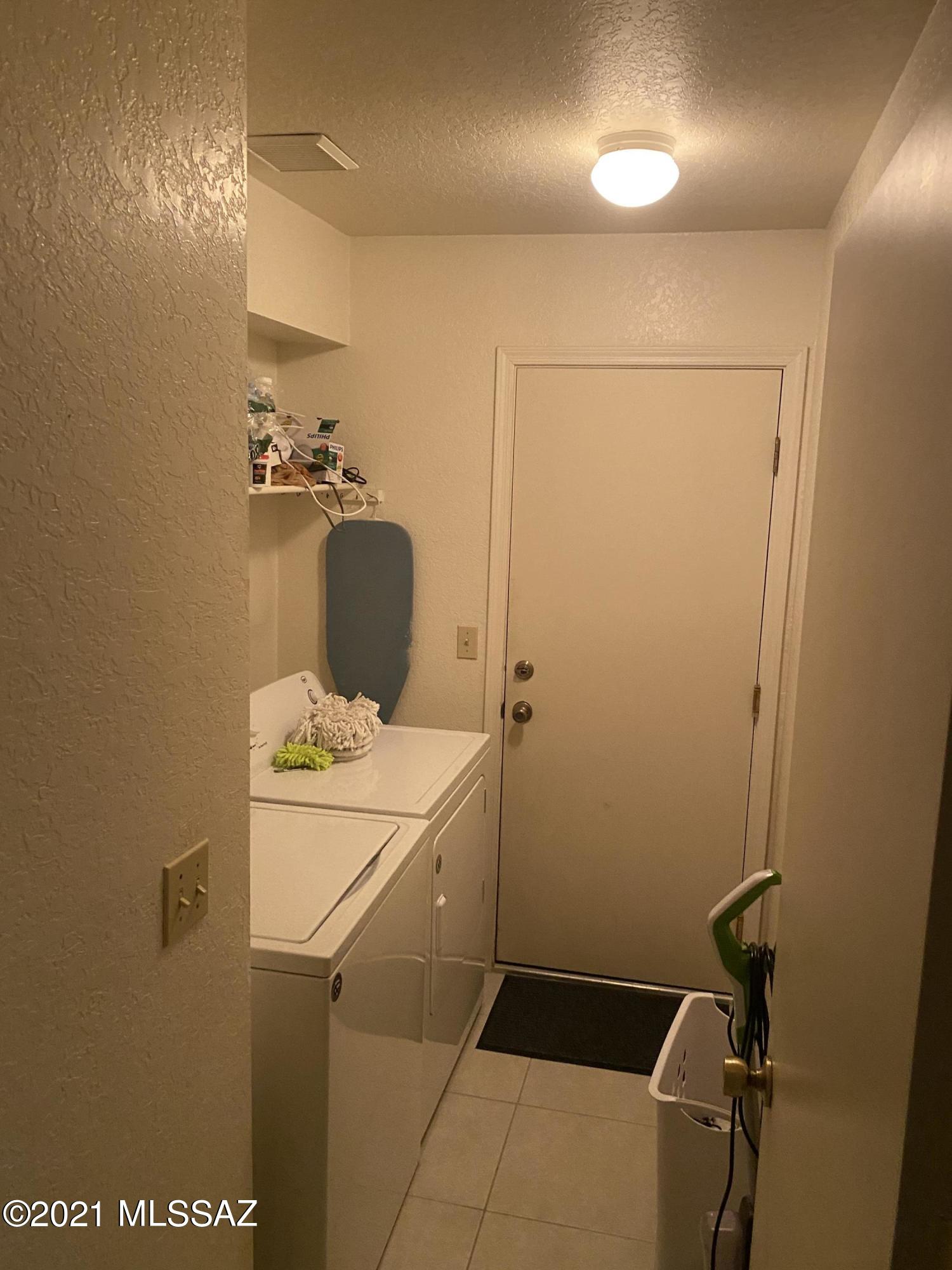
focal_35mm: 26
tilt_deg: -6.0
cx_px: 476
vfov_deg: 67.3
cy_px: 635
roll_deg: -0.9
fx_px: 953
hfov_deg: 53.1
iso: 400
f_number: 1.8
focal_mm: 4.25
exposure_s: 1/60
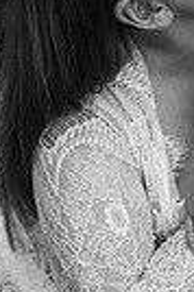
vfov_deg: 16.8
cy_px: 39
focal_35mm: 121
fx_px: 981
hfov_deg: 11.1
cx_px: 211
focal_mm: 36
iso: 500
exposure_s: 1/1000
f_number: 2.8
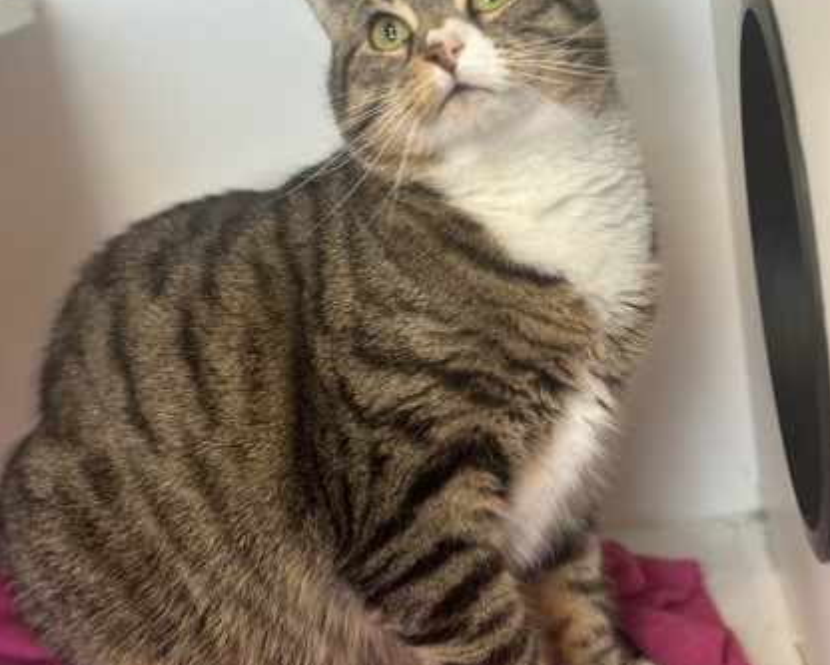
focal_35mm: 63
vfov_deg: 24.2
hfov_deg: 30.0
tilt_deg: -14.1
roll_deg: +7.3
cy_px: 280
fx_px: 1548
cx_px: 417
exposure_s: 1/63
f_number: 1.78
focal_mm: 6.86
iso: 125
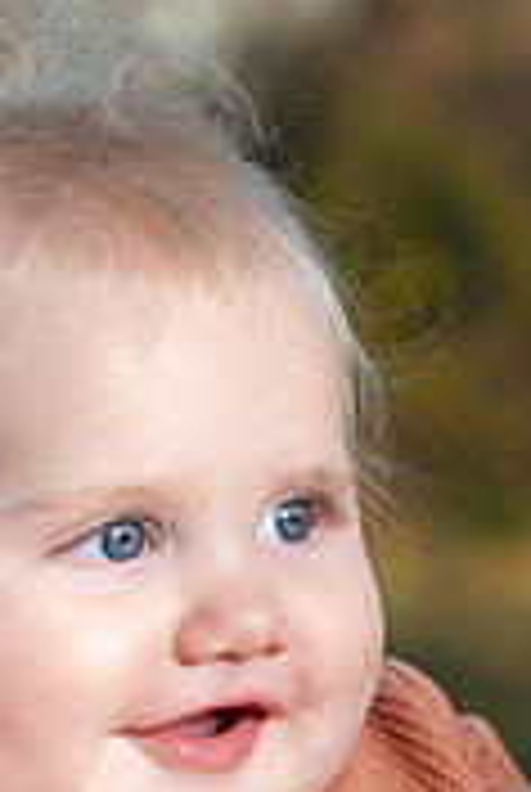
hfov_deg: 5.1
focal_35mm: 268
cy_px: 886
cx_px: 315
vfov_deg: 7.6
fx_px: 5906
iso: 100
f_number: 6.3
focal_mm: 105
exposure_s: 1/160
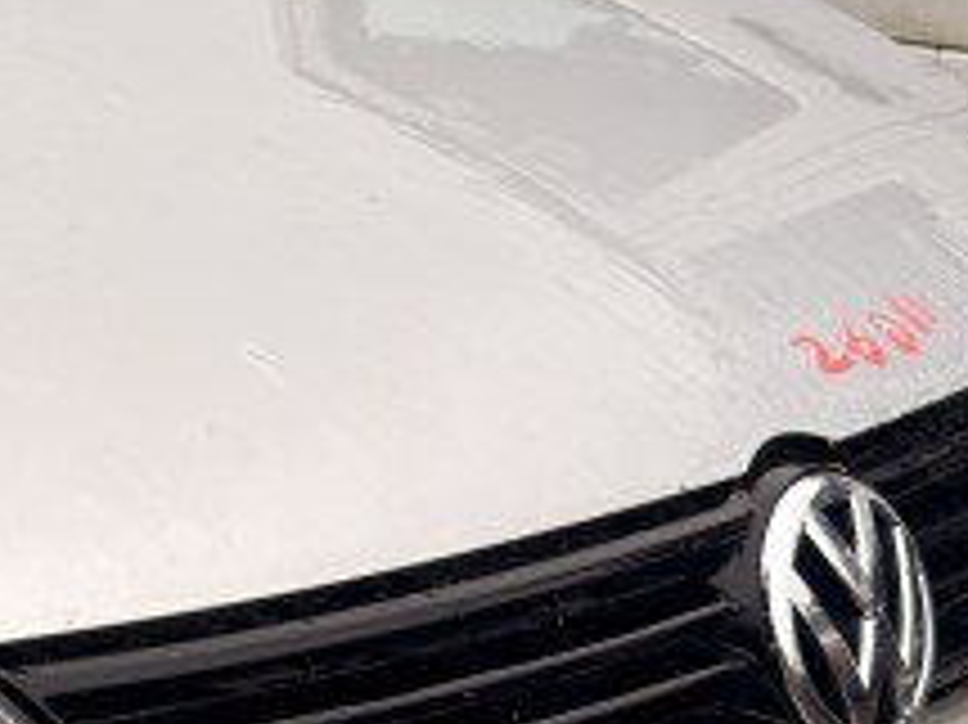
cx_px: -725
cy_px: 513
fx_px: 3997
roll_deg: +0.6
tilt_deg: -18.1
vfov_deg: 10.3
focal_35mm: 143
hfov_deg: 12.7
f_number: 1.78
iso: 64
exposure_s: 1/1048
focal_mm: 6.76
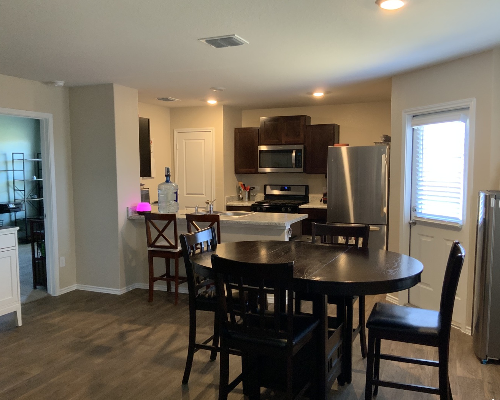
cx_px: 258
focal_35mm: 31
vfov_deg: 47.1
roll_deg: +1.1
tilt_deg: -5.2
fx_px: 459
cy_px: 205
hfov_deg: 57.2
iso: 250
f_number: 1.8
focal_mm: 3
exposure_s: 1/60
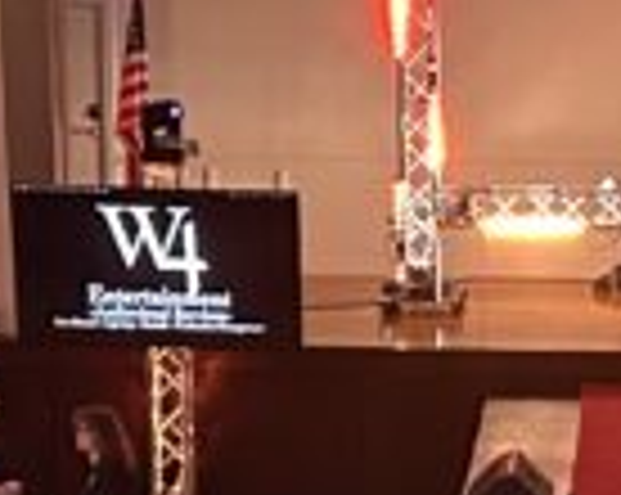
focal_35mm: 174
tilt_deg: -18.7
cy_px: 783
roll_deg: -0.5
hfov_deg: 11.0
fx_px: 3193
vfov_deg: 8.6
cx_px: 580
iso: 800
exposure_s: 1/44
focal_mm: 6.86
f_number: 1.78
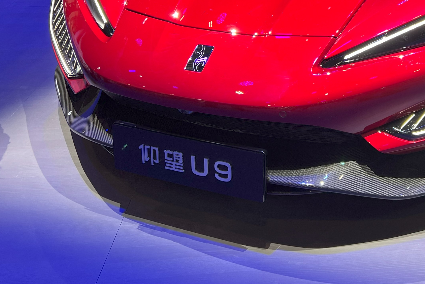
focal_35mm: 51
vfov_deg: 25.6
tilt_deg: -19.3
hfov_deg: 37.2
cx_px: 354
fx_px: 602
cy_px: 23
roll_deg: +1.6
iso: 40
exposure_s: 1/81
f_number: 1.5
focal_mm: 5.7
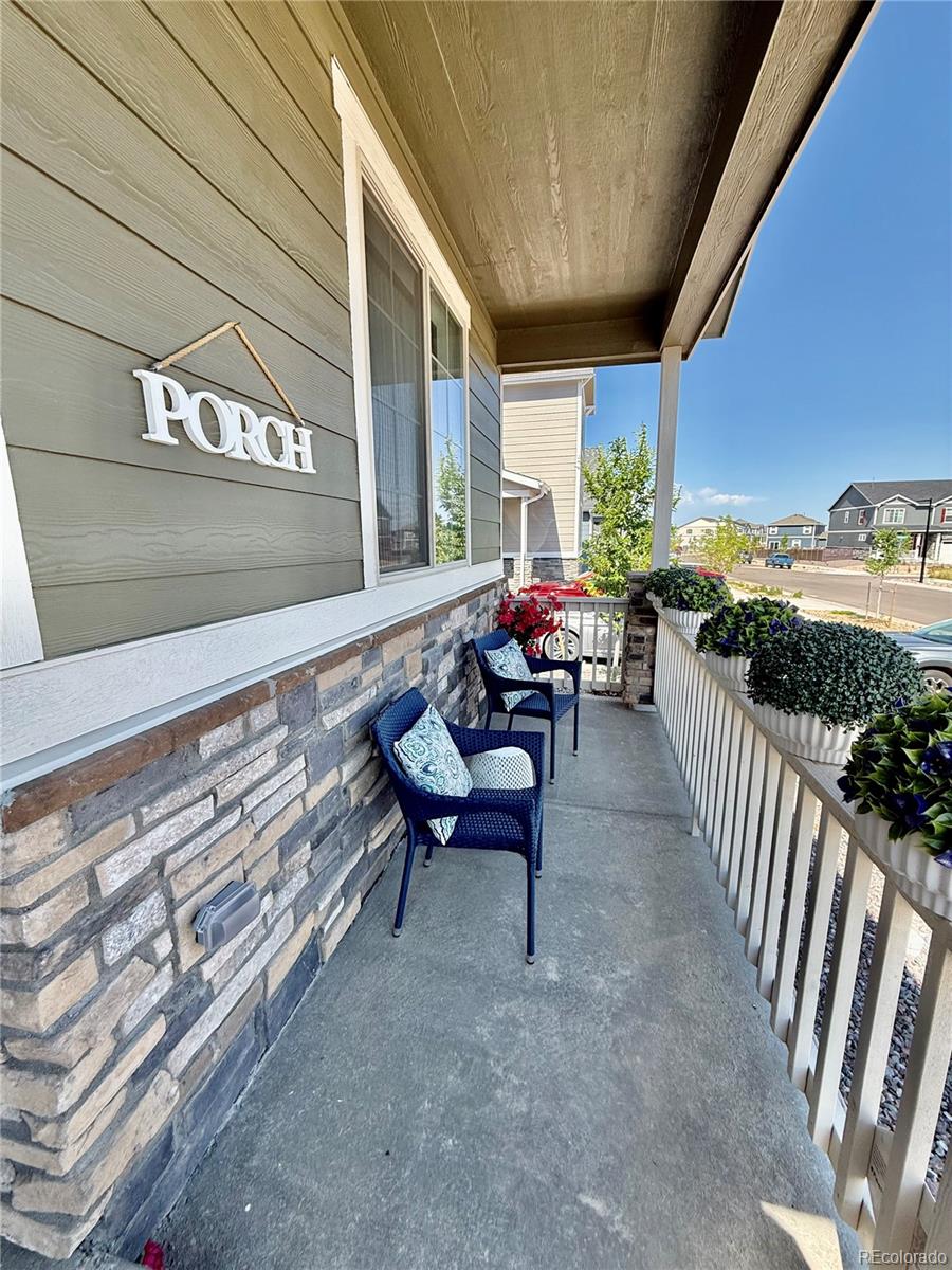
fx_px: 513
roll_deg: +0.8
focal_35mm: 14
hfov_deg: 85.7
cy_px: 635
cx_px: 476
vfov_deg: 102.1
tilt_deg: -8.4
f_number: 2.2
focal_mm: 2.22
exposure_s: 1/709
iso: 64
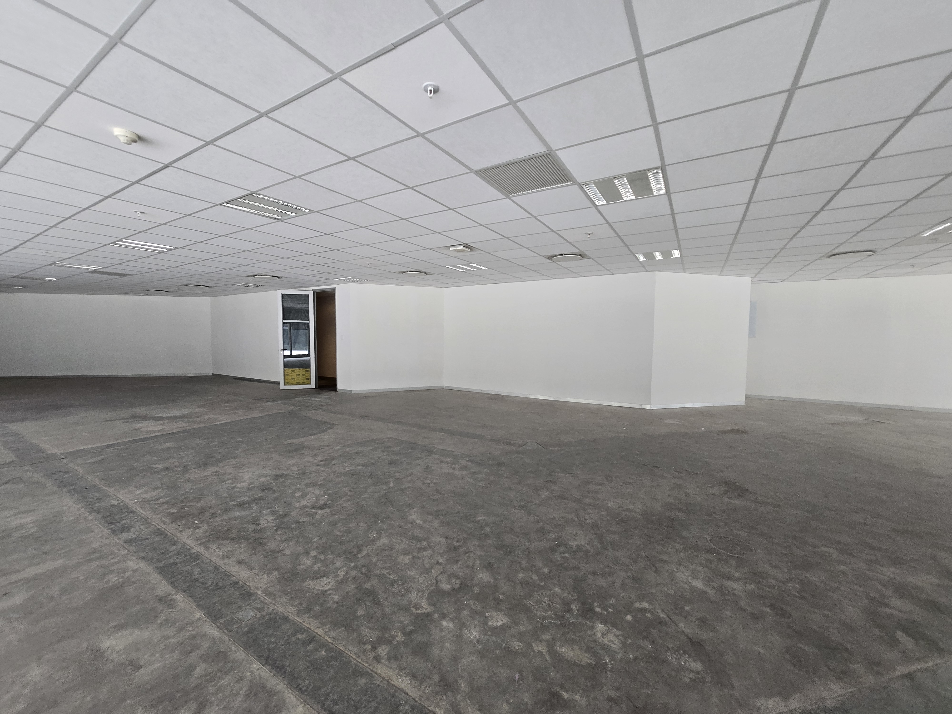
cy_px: 357
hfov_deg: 106.2
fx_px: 358
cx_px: 476
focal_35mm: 13
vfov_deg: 89.9
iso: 160
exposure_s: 1/50
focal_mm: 1.7
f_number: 2.2
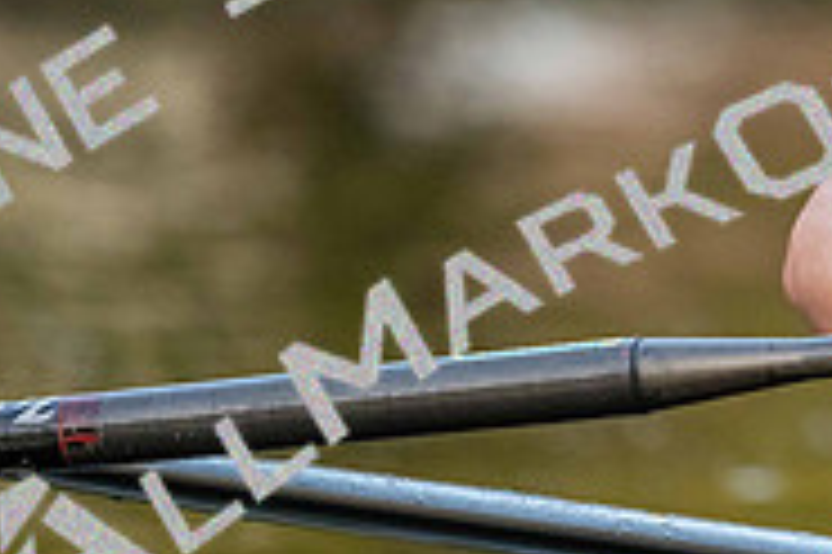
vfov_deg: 1.1
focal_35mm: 1256
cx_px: 908
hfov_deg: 1.6
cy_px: -25
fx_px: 29001
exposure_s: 1/2500
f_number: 4.5
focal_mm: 400
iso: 5000
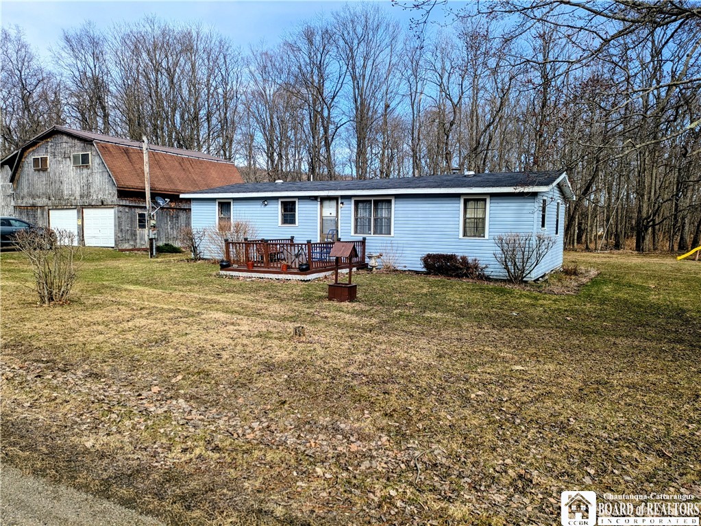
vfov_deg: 54.9
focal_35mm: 25
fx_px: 506
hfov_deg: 69.4
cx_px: 350
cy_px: 263
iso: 45
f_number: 1.89
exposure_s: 1/1546
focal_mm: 5.43
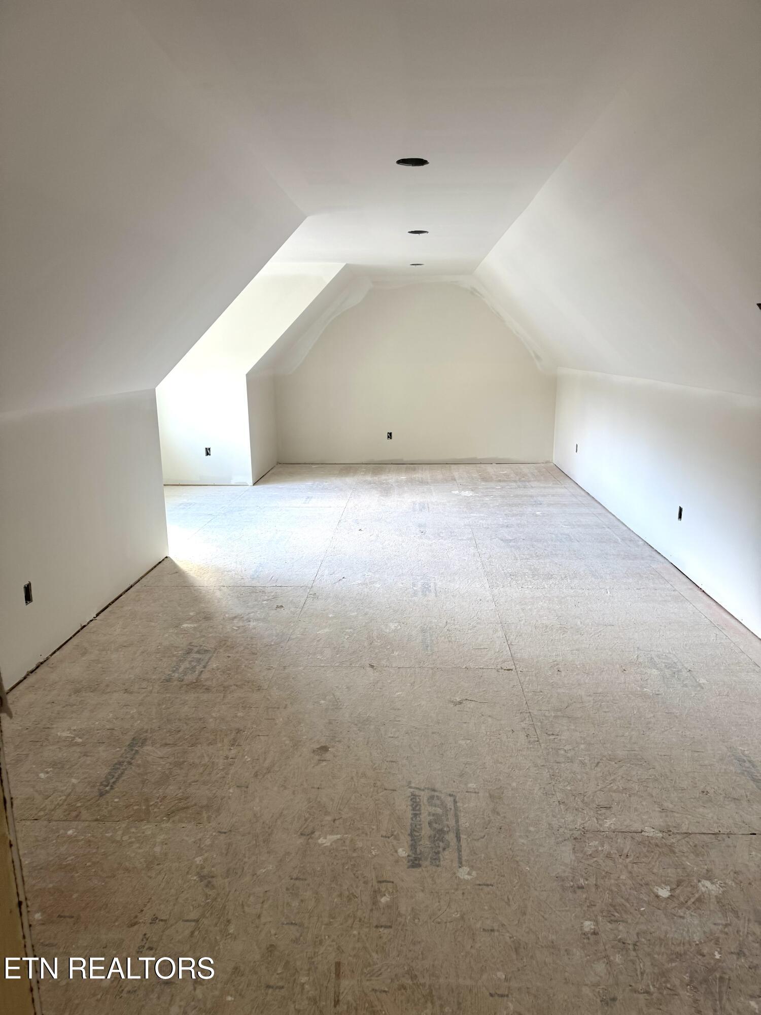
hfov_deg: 56.8
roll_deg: +0.4
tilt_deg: -11.7
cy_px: 508
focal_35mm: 24
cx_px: 380
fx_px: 703
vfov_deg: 71.6
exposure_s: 1/121
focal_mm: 6.76
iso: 160
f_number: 1.78
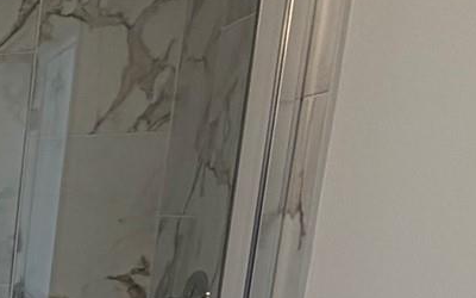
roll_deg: +1.2
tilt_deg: -9.8
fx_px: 986
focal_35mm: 76
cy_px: 406
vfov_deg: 16.1
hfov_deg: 15.6
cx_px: -635
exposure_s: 1/120
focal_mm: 2.22
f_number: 2.2
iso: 50
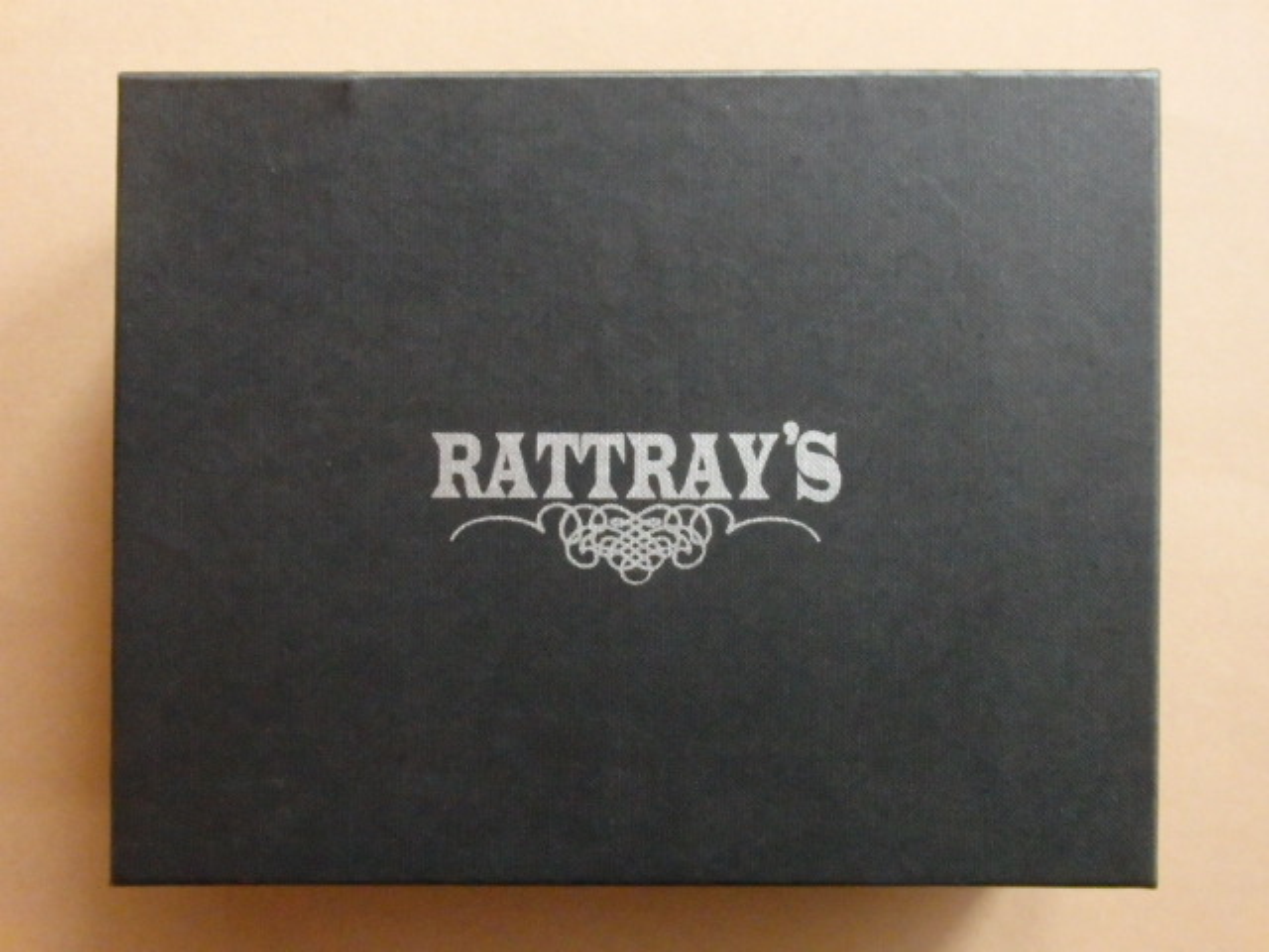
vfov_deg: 38.7
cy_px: 476
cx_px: 634
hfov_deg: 50.1
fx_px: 1356
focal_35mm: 37
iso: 3200
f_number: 3.6
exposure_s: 1/50
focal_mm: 6.6
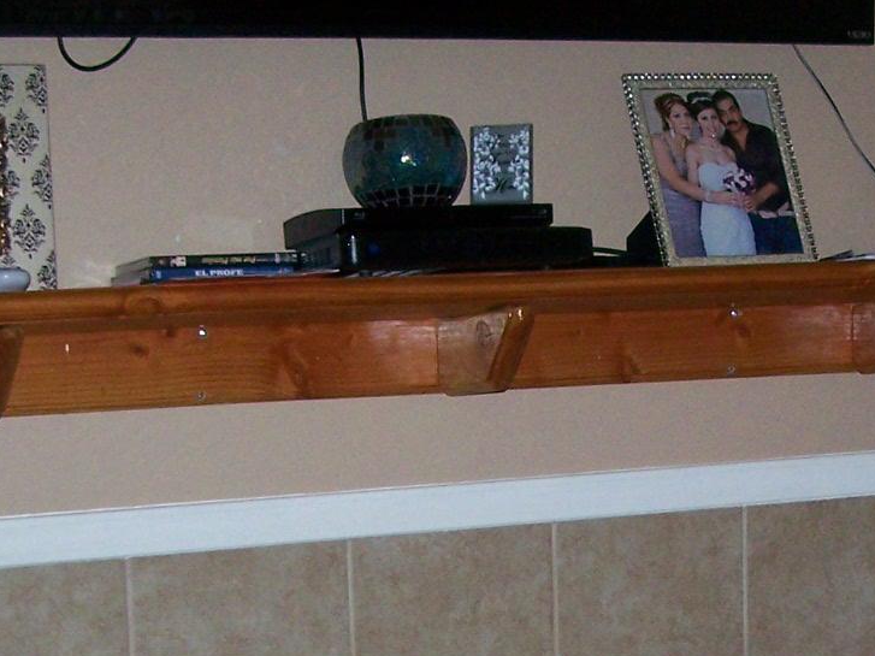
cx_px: 650
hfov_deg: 18.3
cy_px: 710
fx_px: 2704
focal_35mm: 107
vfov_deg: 13.6
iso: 160
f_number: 2.8
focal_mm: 6.3
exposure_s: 1/60
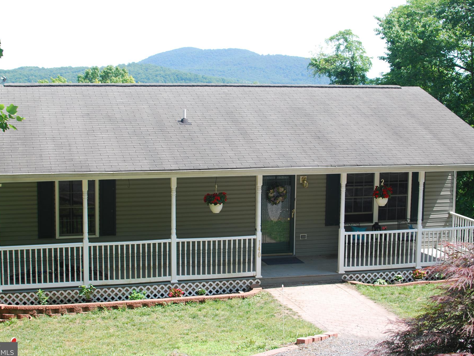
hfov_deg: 33.5
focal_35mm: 58
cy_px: 181
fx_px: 788
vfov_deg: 25.4
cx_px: 229
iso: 110
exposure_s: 1/125
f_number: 5.6
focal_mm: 35
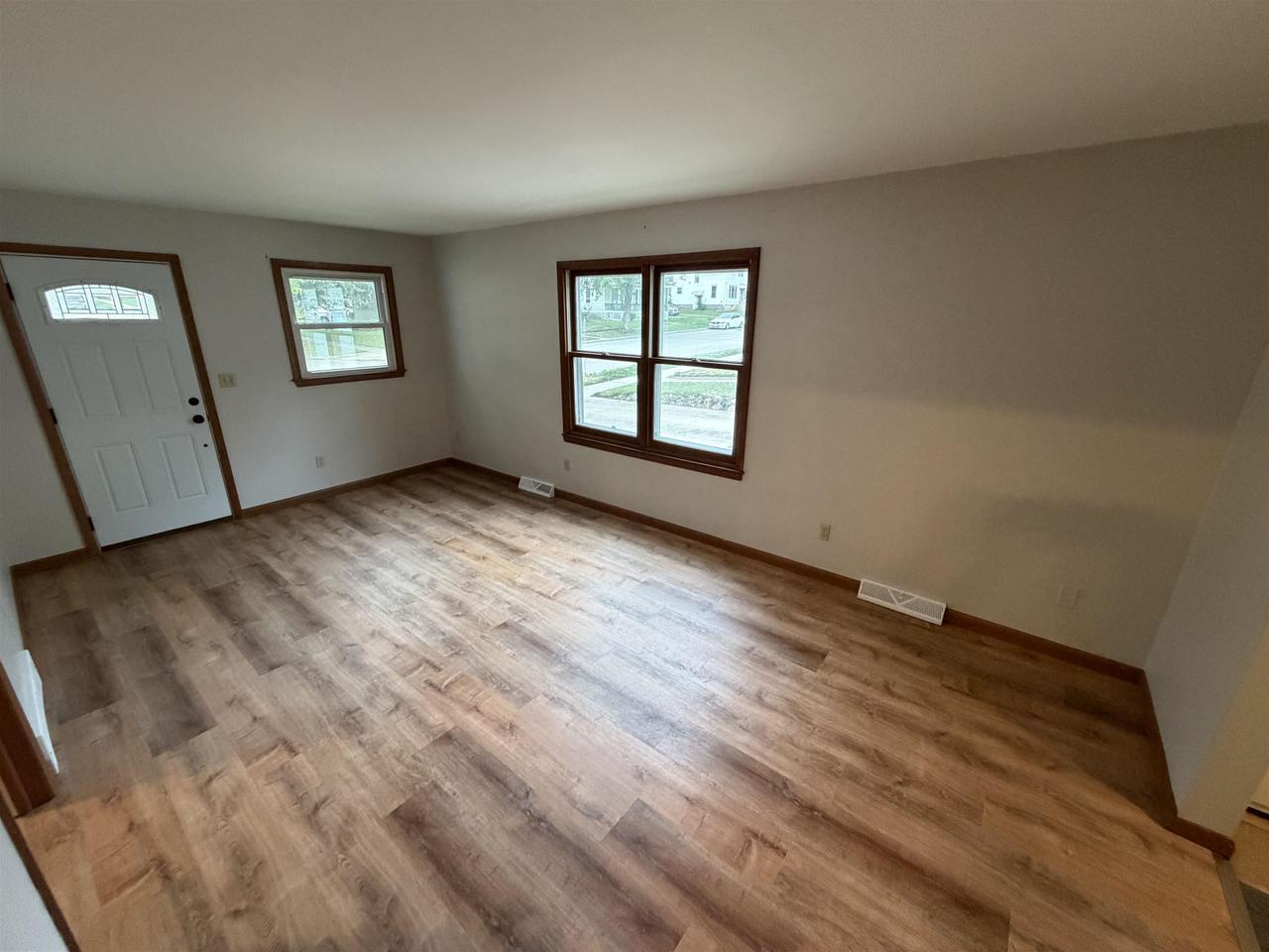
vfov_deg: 85.7
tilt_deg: -18.1
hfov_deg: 102.1
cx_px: 634
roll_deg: -0.4
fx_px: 513
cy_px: 476
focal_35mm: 14
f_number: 2.2
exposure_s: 1/60
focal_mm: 2.22
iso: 400
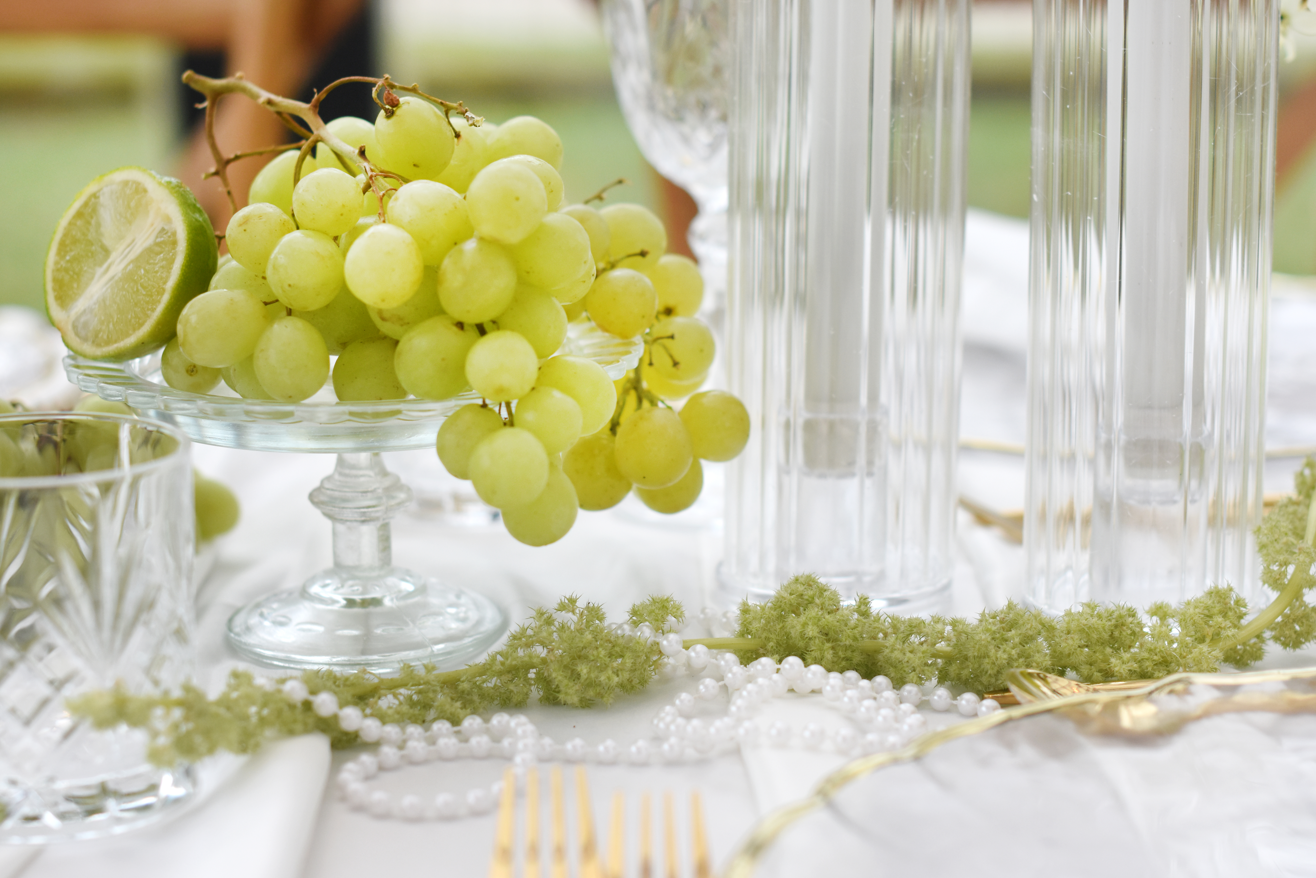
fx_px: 2741
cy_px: 439
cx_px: 658
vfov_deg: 18.2
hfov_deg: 27.0
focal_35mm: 75
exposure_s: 1/400
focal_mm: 50
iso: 400
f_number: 2.8
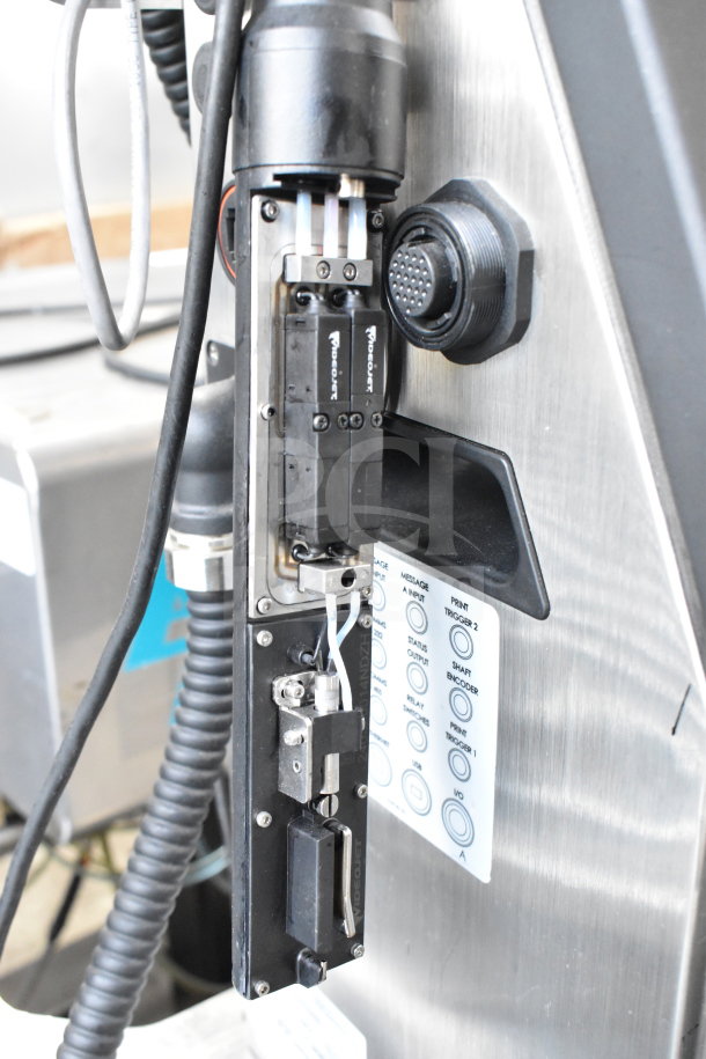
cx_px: 353
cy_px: 530
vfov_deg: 47.9
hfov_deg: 33.0
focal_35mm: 40
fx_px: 1191
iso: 6400
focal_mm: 27
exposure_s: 1/200
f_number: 7.1
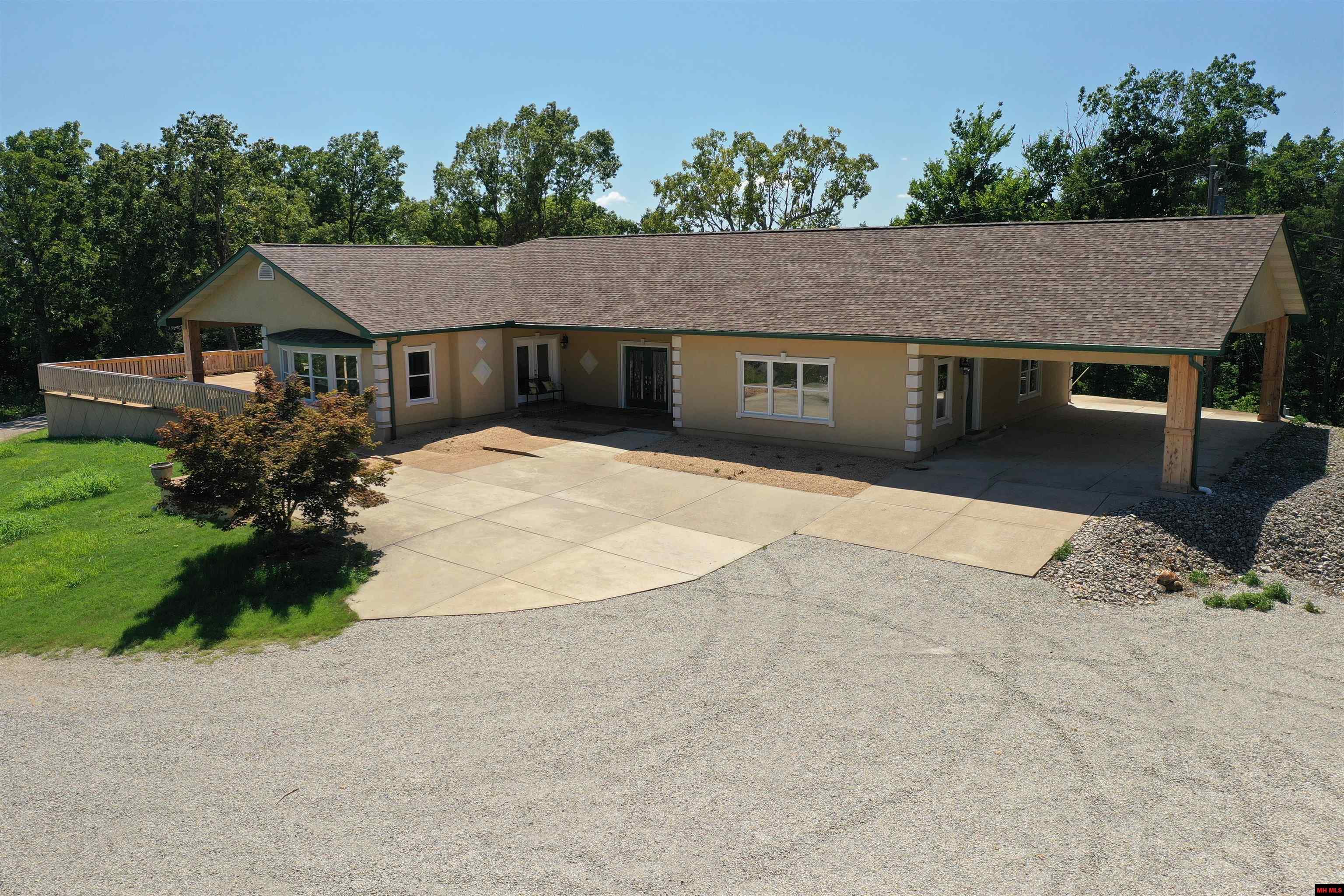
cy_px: 448
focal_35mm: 28
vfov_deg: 46.4
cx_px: 672
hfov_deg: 65.5
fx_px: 1045
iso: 100
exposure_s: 1/60
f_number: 3.5
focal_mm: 10.26
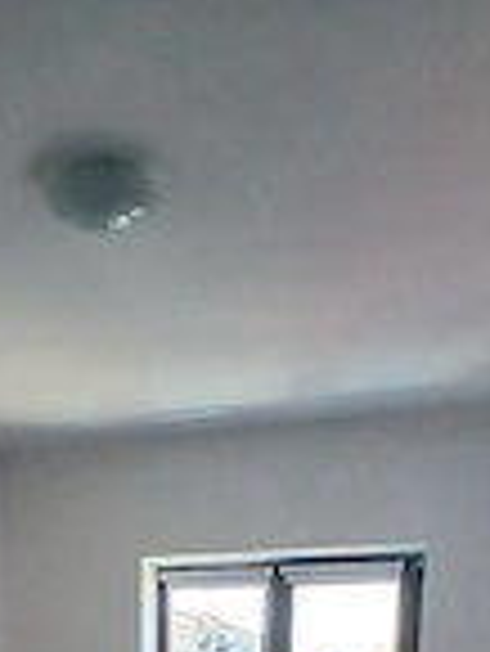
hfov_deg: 30.4
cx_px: 126
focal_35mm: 47
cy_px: 859
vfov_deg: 31.0
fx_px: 886
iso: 100
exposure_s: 1/33.3
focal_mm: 1.4
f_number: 2.2
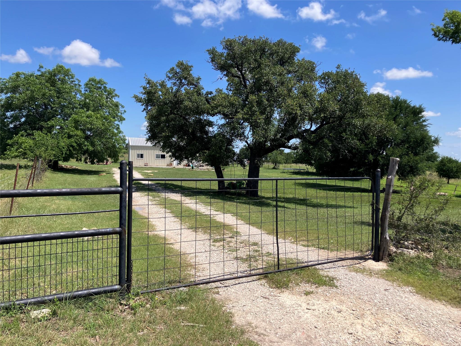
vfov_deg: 49.7
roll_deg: -1.5
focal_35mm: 28
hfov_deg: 63.4
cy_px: 173
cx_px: 230
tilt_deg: -1.8
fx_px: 373
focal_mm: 3.99
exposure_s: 1/2024
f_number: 1.8
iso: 32
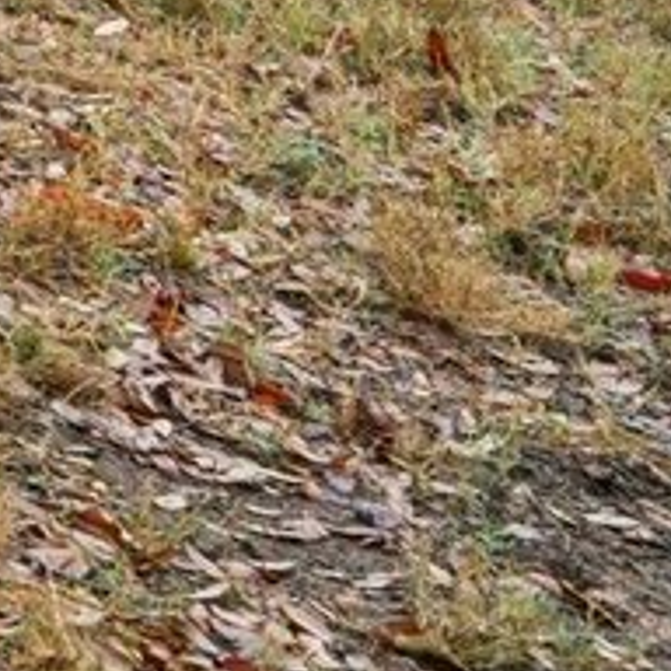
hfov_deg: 9.1
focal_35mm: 115
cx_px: -1744
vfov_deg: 11.9
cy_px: -1010
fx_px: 2522
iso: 200
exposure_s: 1/45
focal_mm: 16
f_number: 8
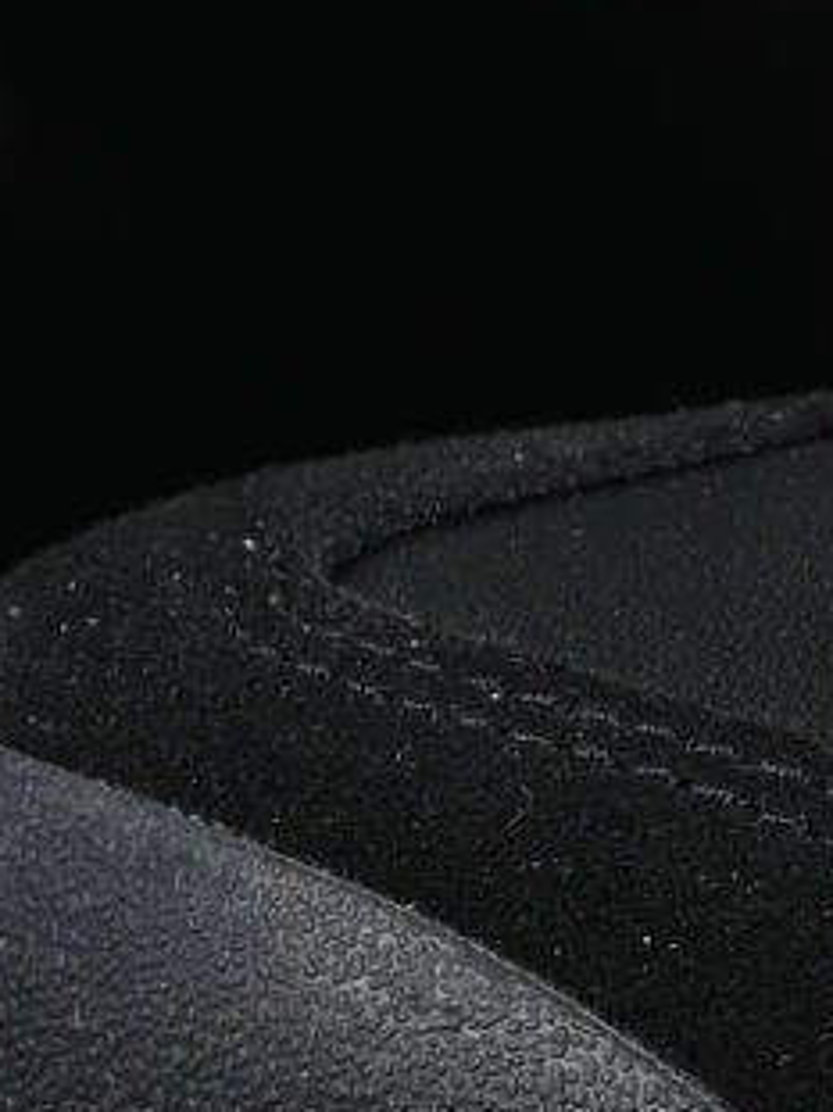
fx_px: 19072
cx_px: 2932
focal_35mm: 594
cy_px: -141
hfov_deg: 2.5
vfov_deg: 3.3
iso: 160
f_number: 6.3
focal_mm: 50
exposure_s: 1/60
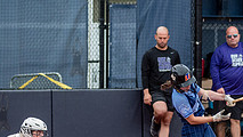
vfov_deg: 3.5
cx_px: 224
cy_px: 111
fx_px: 2211
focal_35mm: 343
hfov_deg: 6.3
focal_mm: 120
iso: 800
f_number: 3.5
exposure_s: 1/800
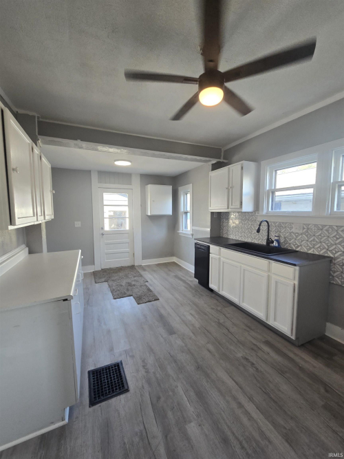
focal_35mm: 13
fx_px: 172
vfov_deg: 106.2
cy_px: 230
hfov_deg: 89.9
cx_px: 172
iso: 100
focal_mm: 2.2
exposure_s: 1/60
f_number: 2.2
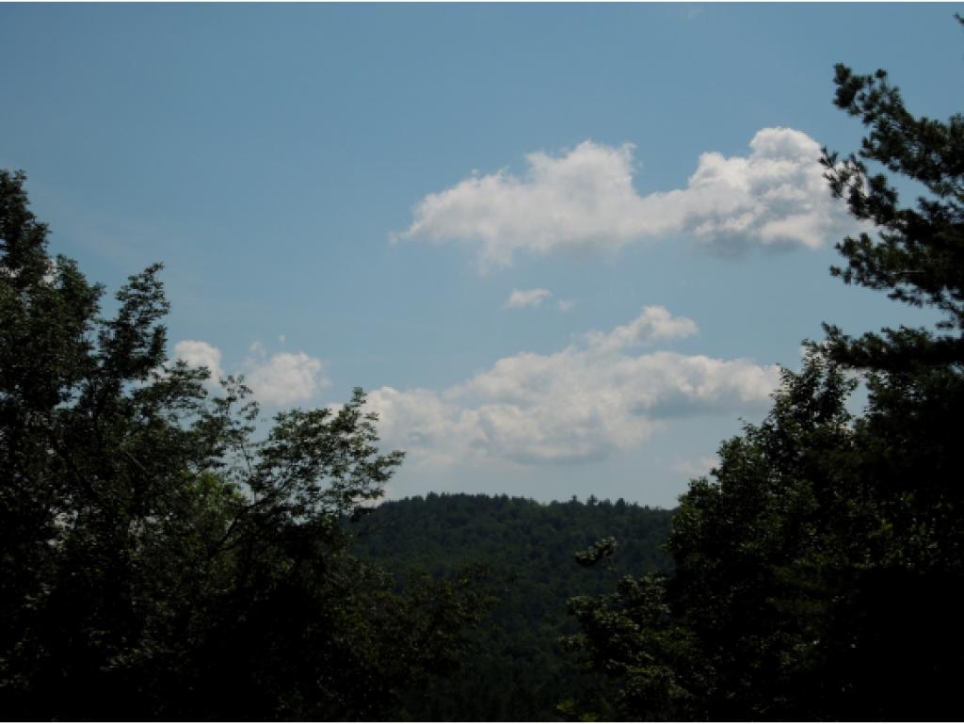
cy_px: 362
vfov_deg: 24.0
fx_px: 1700
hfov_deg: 31.7
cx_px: 482
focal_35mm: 61
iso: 100
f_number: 8.6
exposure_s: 1/1000
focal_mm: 11
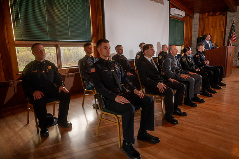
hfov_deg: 73.8
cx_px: 120
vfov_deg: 53.1
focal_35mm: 24
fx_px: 159
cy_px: 80
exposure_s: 1/200
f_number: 4
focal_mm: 24
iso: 1000
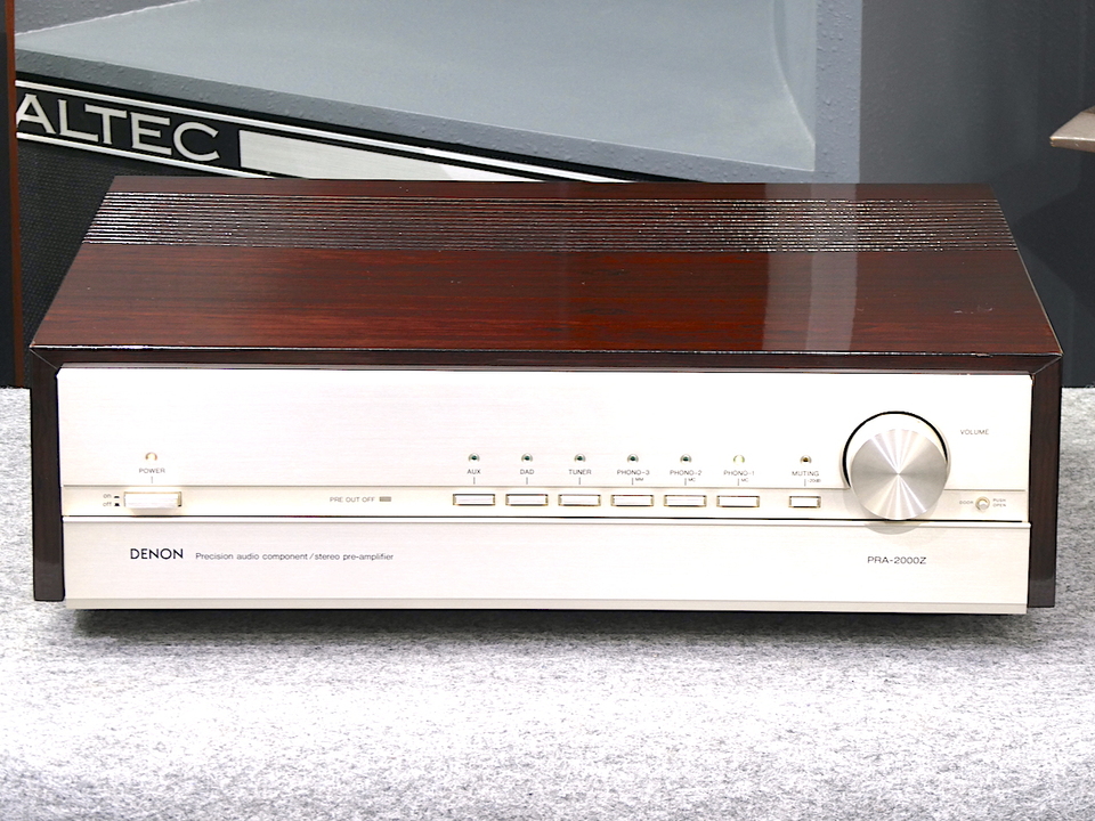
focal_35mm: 124
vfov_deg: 12.0
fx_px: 3922
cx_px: 548
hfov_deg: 15.9
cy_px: 410
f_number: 5.2
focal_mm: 22.3
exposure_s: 1/2.5
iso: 100
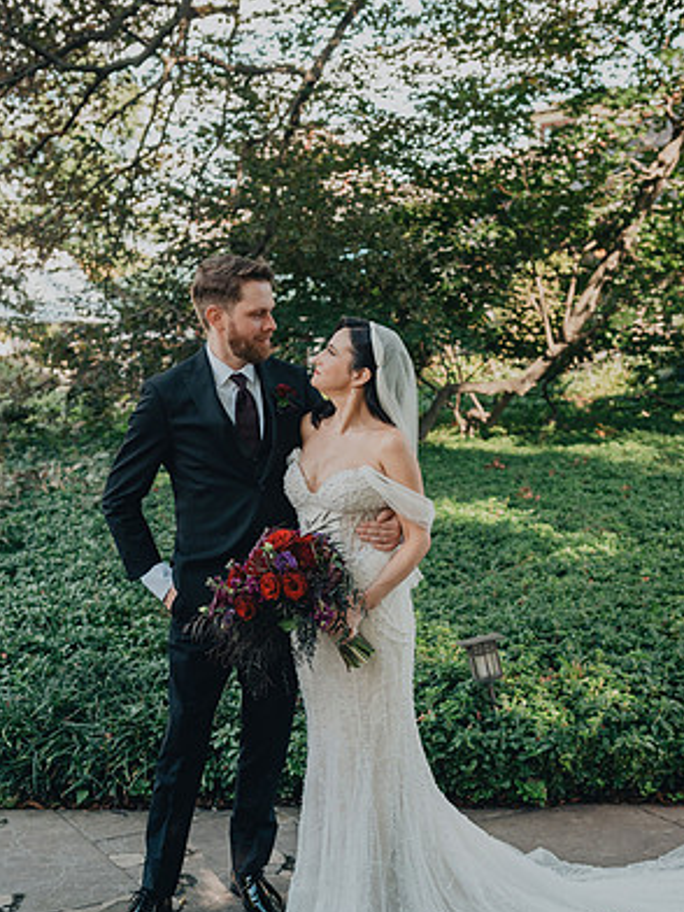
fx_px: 1396
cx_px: 340
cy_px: 498
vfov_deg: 36.1
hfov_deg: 27.5
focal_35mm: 53
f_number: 4
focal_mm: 48
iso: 400
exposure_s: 1/320
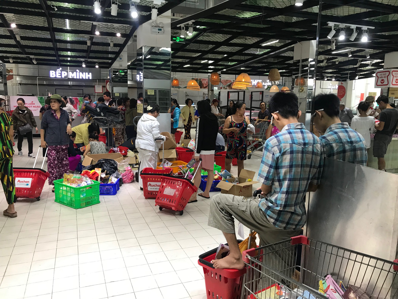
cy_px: 150
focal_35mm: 28
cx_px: 199
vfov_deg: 49.7
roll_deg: -0.9
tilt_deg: -8.0
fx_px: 322
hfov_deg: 63.4
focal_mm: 3.99
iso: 32
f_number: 1.8
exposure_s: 1/33
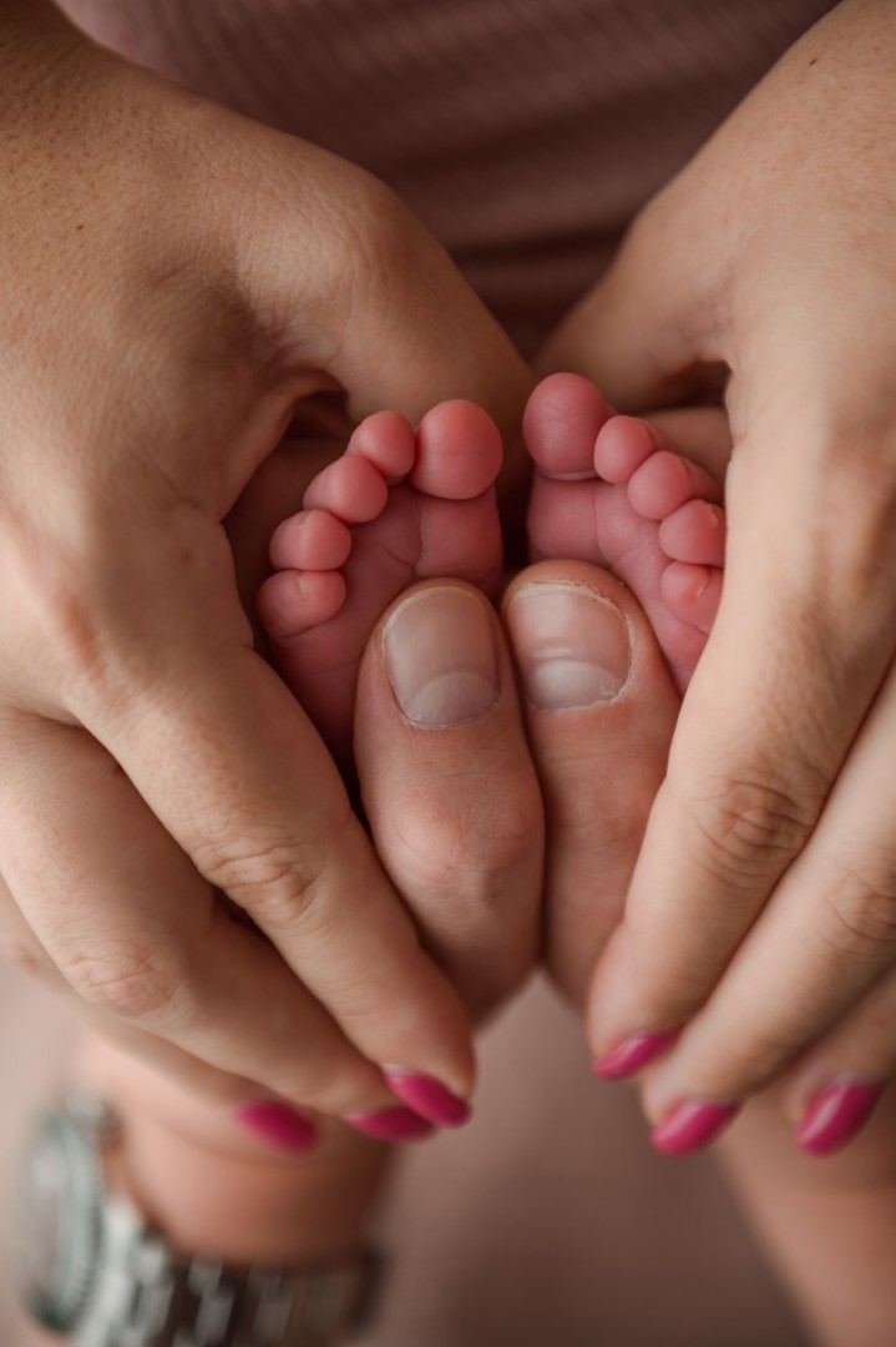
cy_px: 674
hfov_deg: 27.0
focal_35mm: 50
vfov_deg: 39.6
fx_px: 1868
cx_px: 448
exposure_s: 1/200
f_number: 2.8
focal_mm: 50
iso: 125
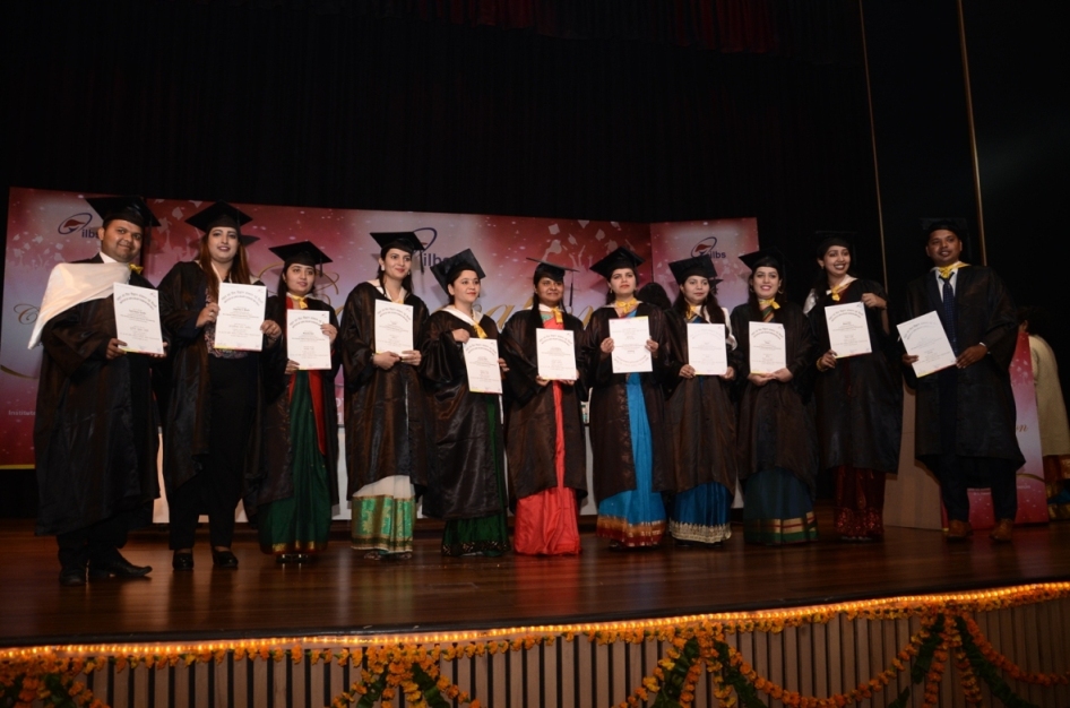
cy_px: 354
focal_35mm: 27
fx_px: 801
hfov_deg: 67.5
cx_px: 535
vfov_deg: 47.7
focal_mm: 18
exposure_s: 1/125
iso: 800
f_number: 4
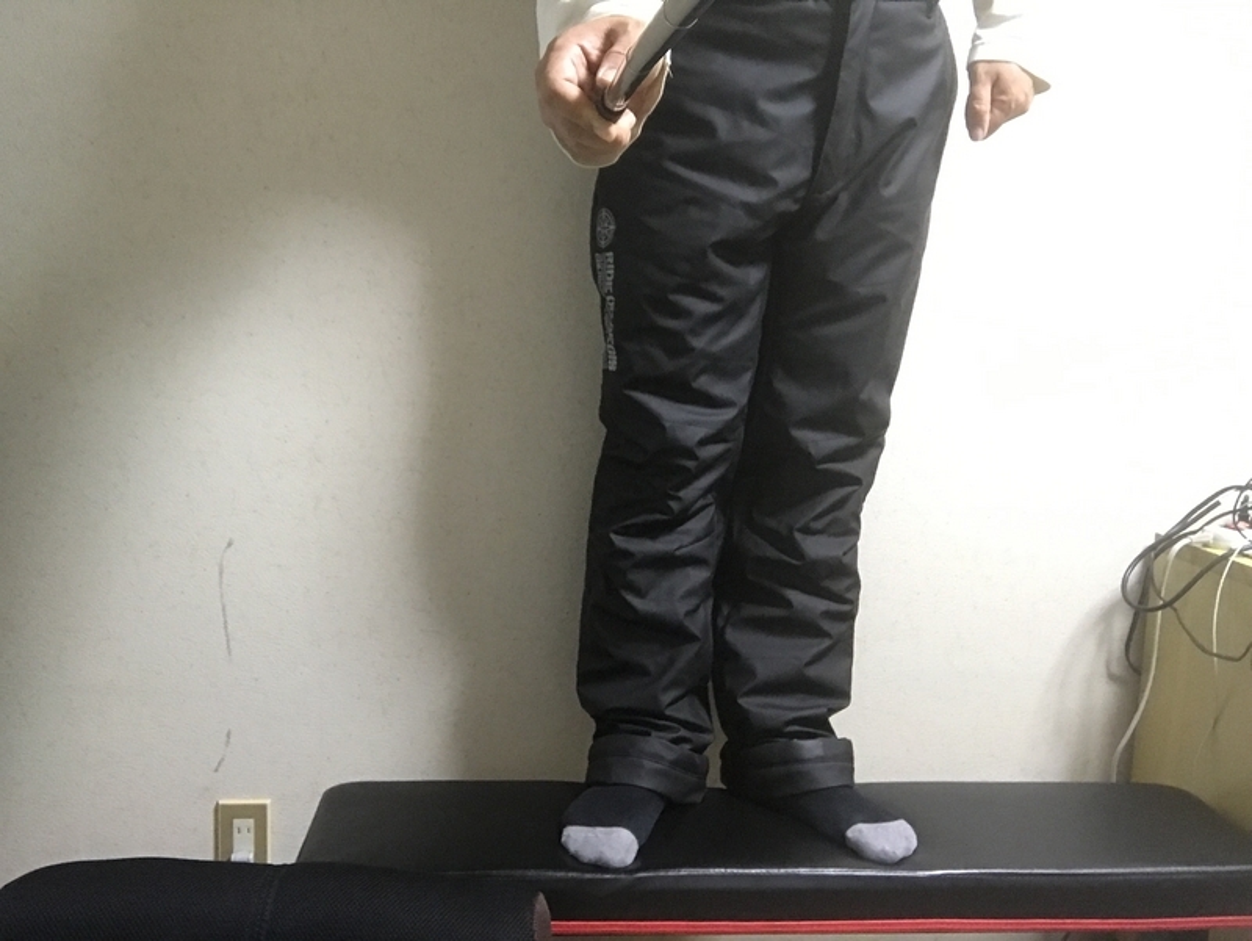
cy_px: 470
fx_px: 1158
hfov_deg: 56.8
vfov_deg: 44.2
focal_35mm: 32
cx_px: 626
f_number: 2.2
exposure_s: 1/15
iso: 200
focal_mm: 2.87
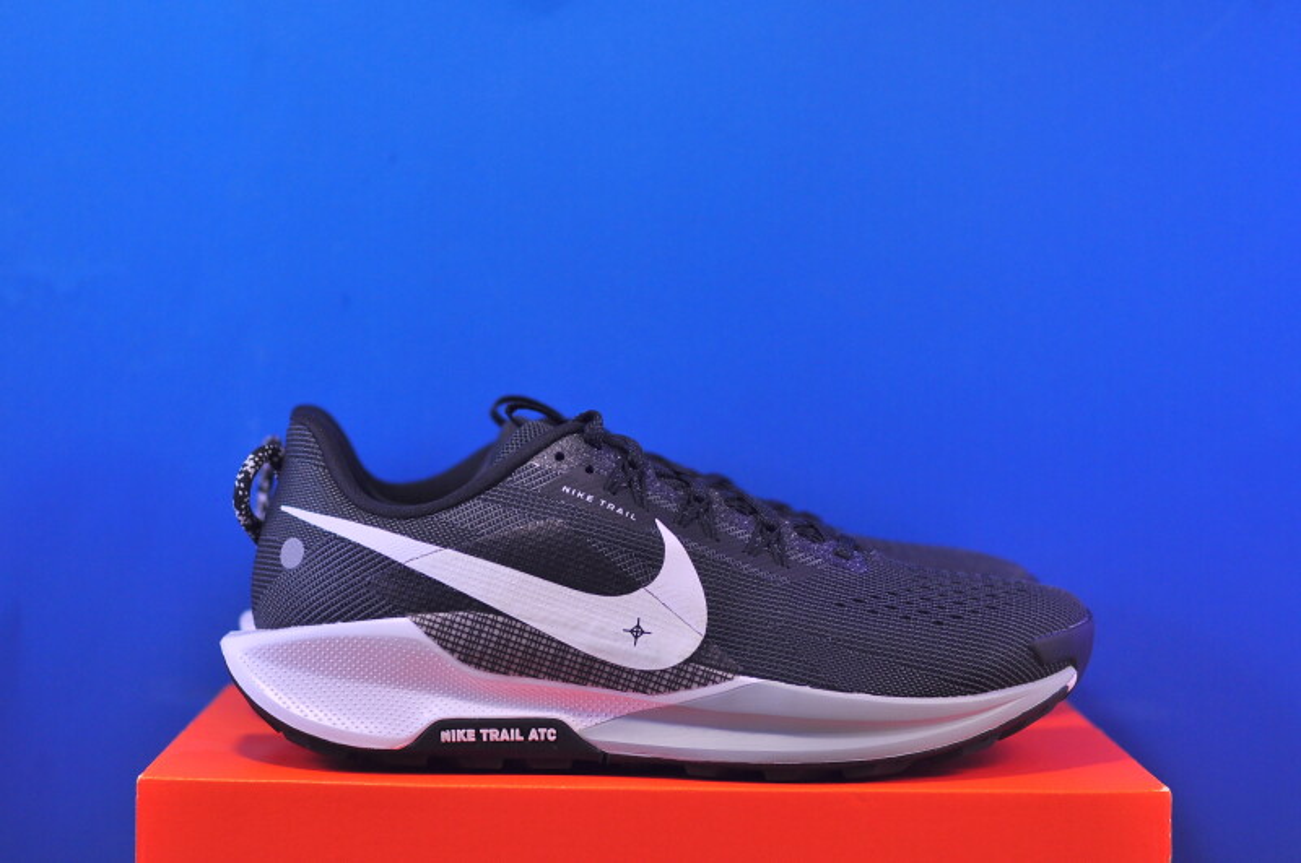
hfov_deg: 27.0
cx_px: 650
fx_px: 2707
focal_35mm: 75
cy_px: 432
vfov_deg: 18.1
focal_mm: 50
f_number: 2.5
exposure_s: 1/320
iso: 250
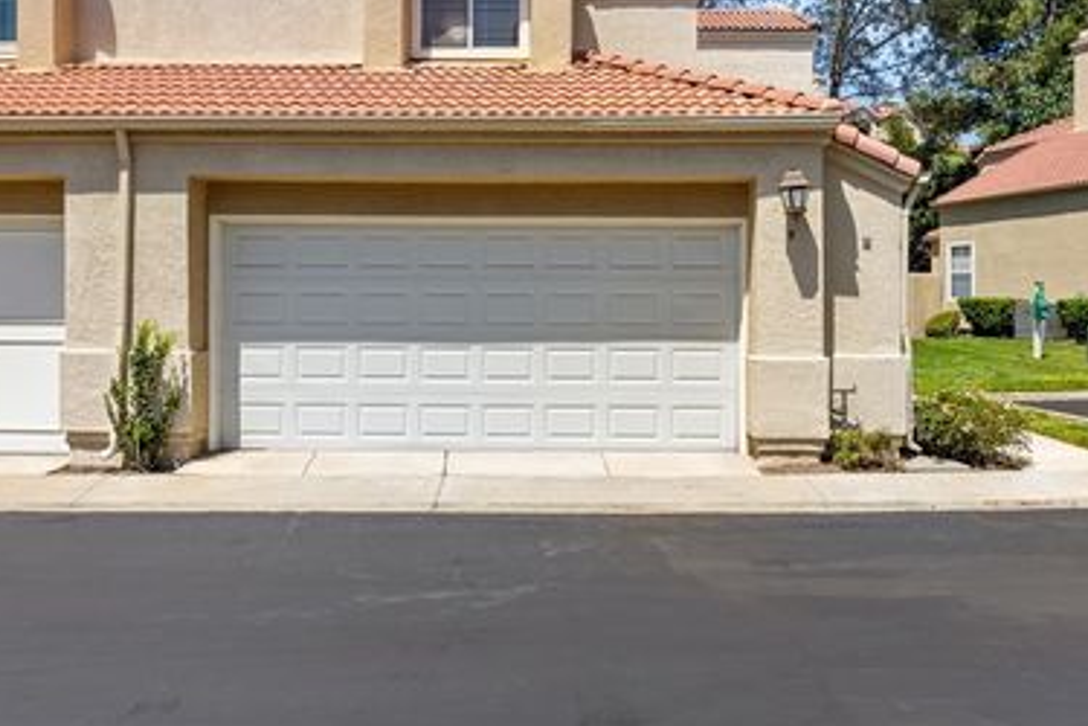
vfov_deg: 46.2
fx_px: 846
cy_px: 292
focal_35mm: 28
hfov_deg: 65.5
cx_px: 563
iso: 320
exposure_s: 1/200
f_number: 9
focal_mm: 21
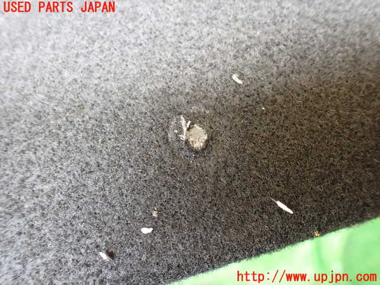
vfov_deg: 46.8
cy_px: 142
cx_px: 190
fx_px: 329
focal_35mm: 30
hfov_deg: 60.0
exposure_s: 1/40
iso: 800
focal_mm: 5.4
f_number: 2.3
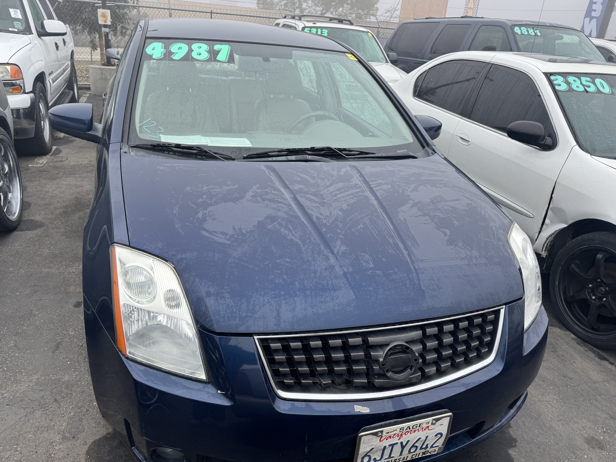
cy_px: 249
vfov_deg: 53.0
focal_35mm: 26
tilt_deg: -24.9
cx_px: 300
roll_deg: -5.5
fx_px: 463
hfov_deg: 67.3
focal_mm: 6.76
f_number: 1.78
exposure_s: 1/1193
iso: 80
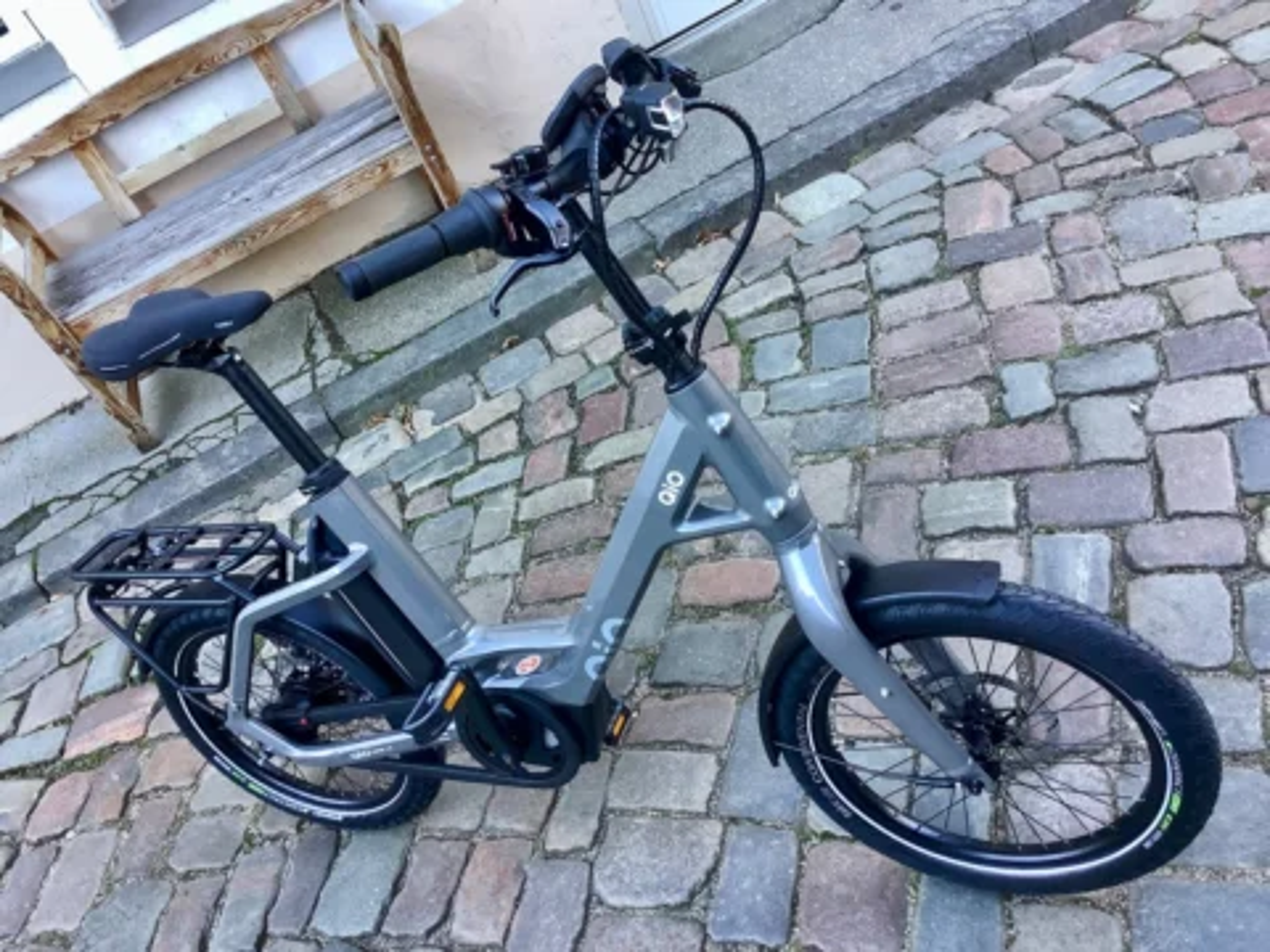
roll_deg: +27.5
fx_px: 1137
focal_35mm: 31
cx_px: 635
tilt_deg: -40.5
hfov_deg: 58.4
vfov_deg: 45.4
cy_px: 476
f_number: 2.4
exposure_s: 1/60
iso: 100
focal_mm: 3.3
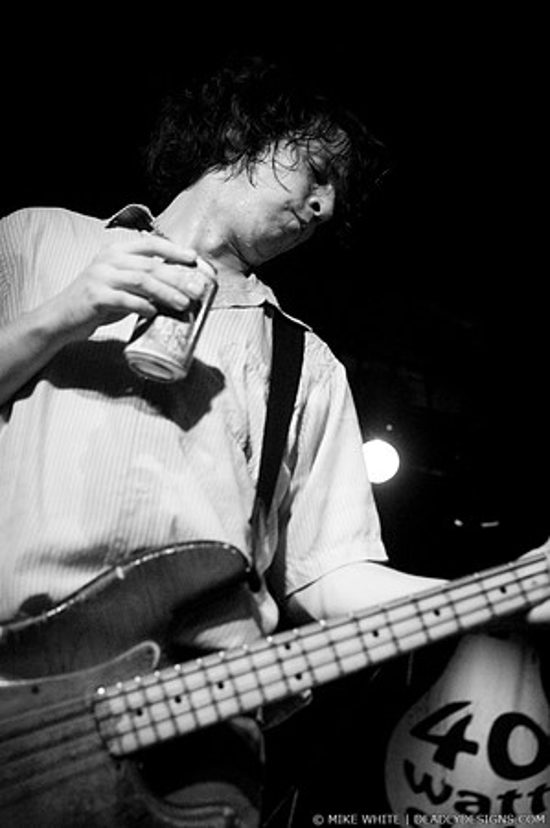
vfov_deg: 37.9
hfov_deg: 25.7
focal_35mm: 52
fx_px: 1206
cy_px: 414
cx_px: 275
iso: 800
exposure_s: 1/80
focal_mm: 35
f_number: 2.8
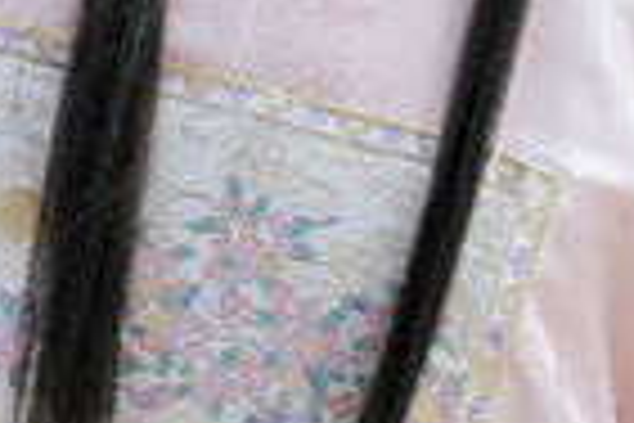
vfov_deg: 2.2
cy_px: -18
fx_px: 11147
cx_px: -117
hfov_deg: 3.3
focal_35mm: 633
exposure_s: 1/800
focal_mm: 85
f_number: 2.2
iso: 100
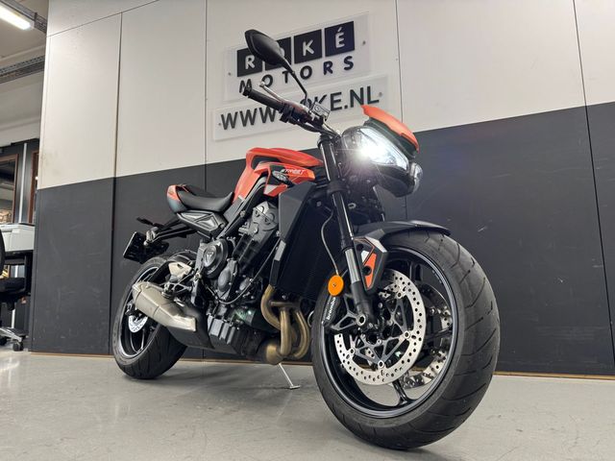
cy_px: 230
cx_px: 308
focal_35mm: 24
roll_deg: +1.7
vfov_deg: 56.8
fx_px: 426
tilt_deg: +7.8
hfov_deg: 71.6
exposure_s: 1/100
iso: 200
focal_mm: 6.76
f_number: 1.78
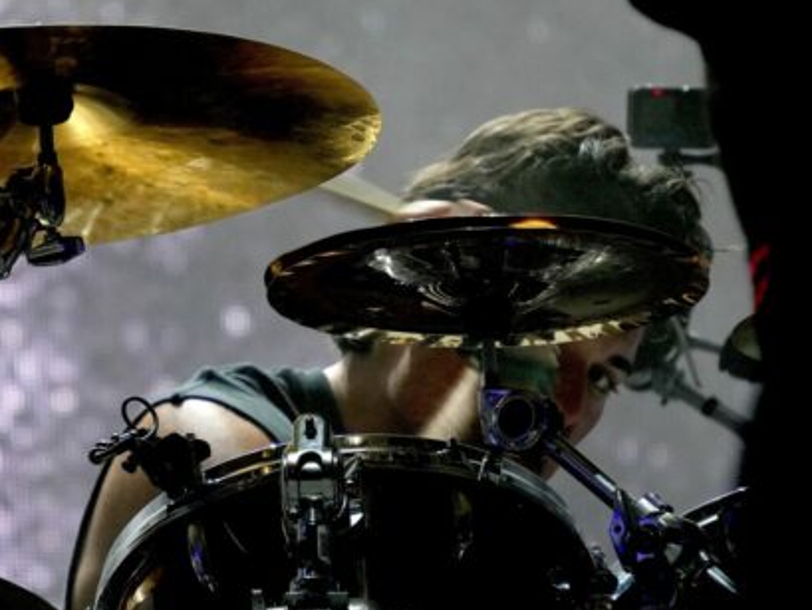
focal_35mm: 604
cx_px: 302
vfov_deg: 2.5
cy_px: 378
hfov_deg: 3.3
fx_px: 14170
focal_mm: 223
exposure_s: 1/400
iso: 2500
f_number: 6.3
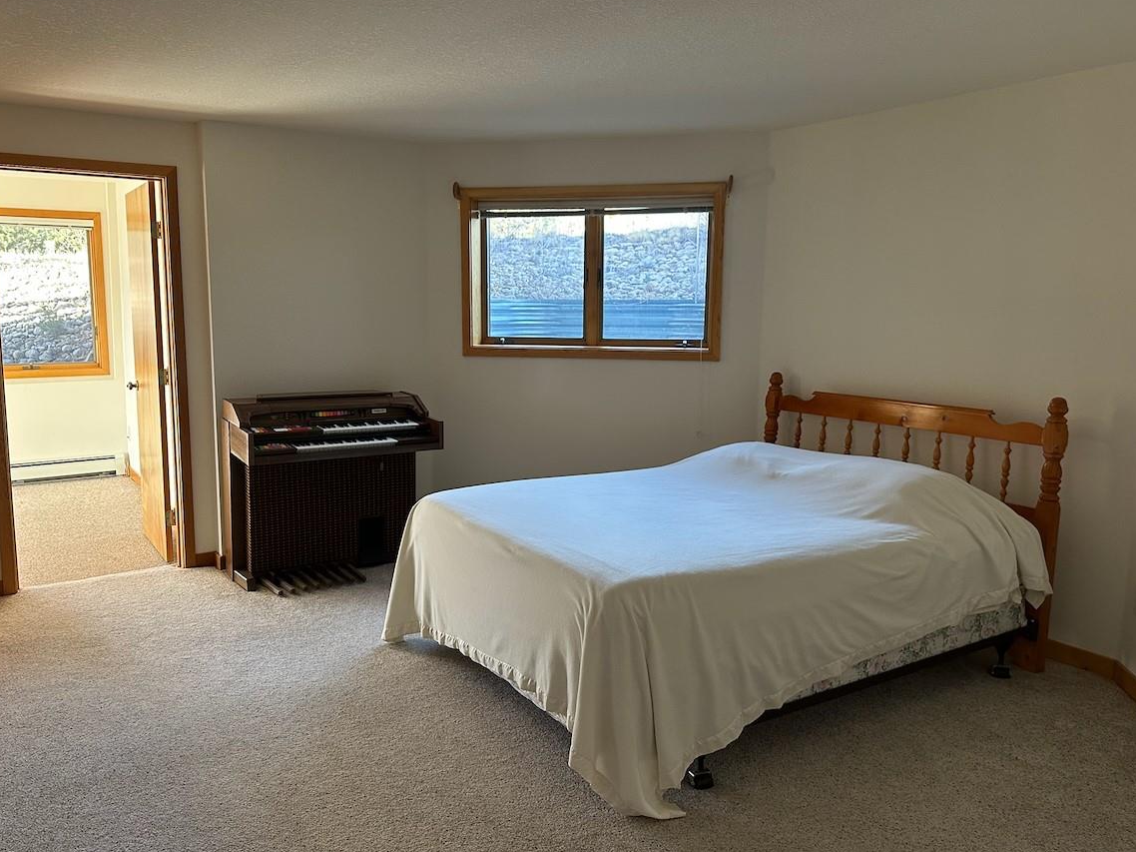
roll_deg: +0.2
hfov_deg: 65.3
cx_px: 550
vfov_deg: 51.3
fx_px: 886
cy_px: 417
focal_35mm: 27
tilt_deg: -7.9
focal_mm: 6.86
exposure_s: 1/96
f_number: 1.78
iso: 250
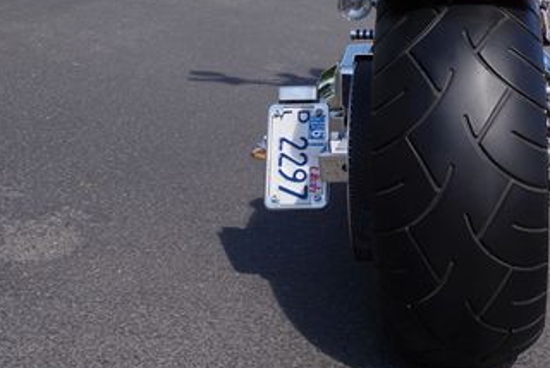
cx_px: 459
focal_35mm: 68
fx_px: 1040
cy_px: 16
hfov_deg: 28.8
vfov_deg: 19.6
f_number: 8
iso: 200
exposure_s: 1/400
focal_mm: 23.13
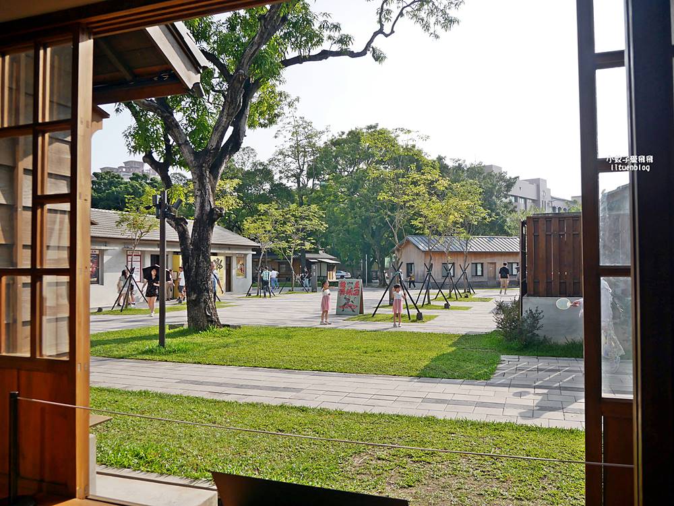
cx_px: 337
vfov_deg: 49.8
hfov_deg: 63.4
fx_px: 545
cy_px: 253
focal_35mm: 28
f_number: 5
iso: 200
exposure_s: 1/1000
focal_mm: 14
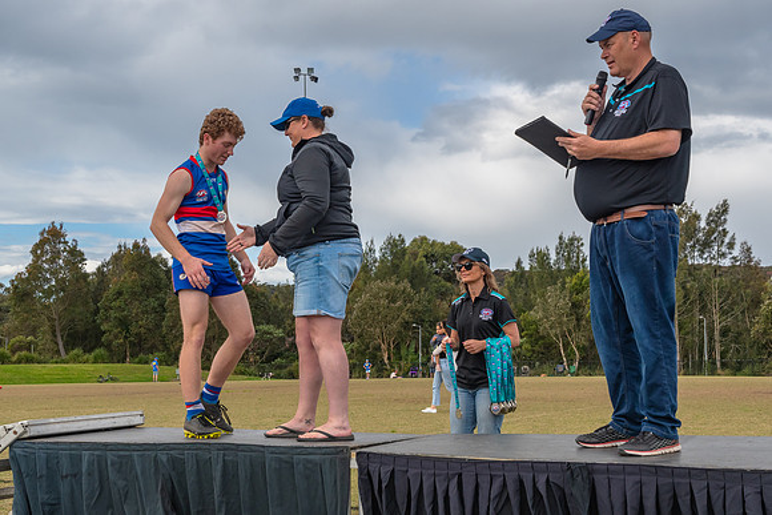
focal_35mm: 54
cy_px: 233
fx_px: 1149
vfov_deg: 25.3
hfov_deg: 37.1
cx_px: 371
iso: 400
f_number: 8
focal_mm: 32
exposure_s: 1/1250
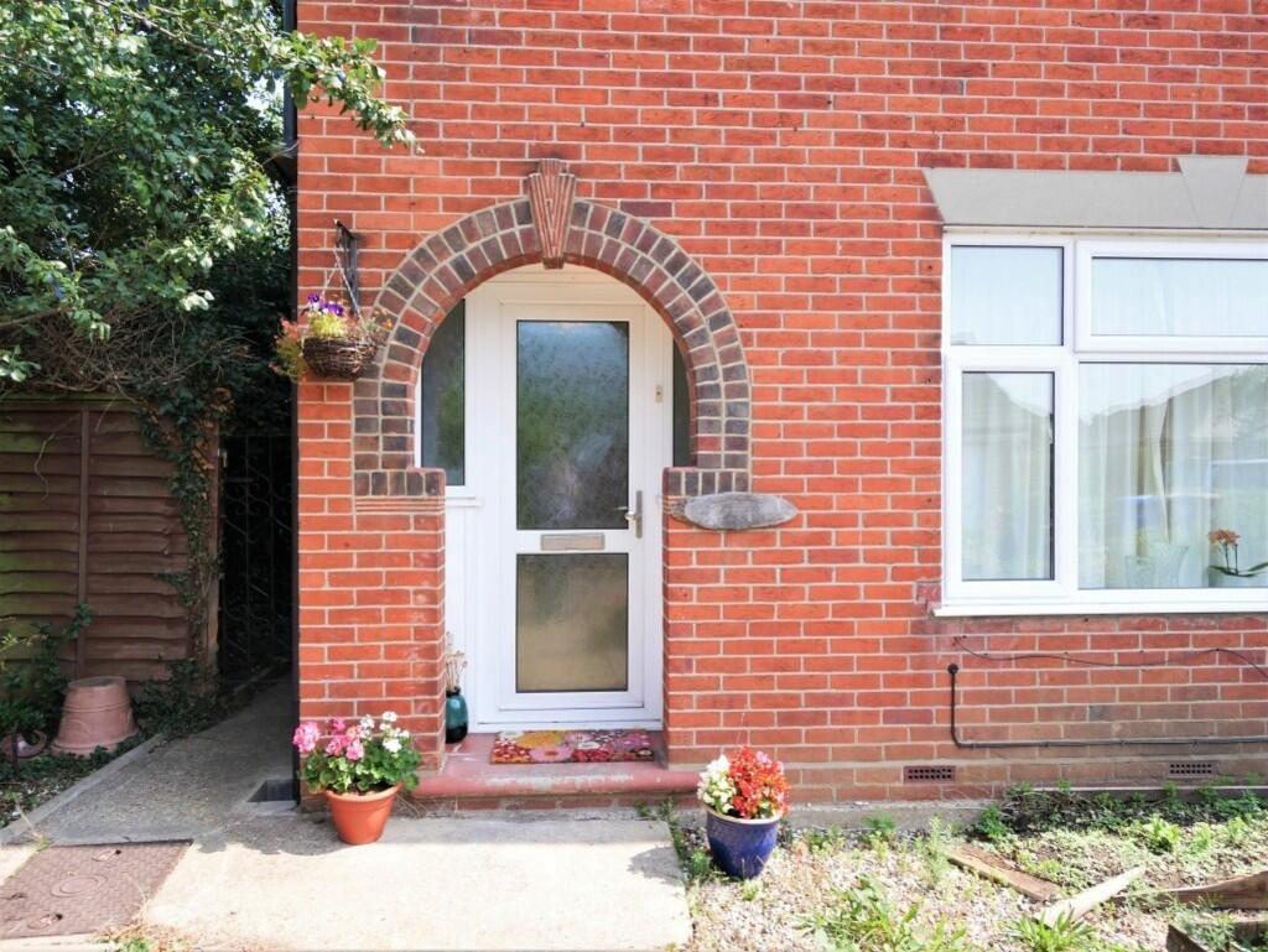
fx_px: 880
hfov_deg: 71.6
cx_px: 634
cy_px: 476
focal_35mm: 24
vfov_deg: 56.9
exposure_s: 1/200
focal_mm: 12
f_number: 5
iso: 200
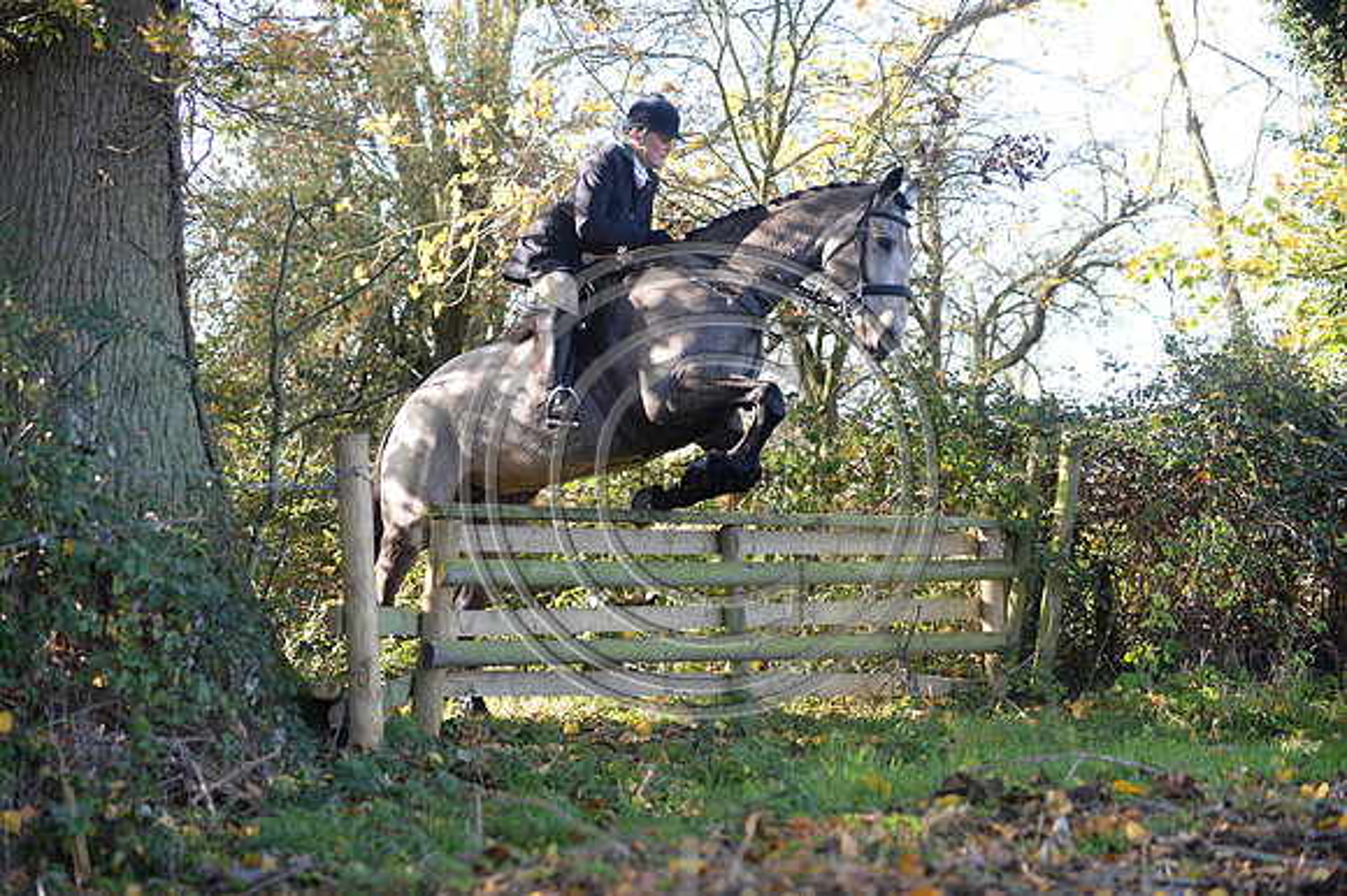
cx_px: 674
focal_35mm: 70
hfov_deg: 28.9
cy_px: 448
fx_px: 2618
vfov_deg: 19.4
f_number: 2.8
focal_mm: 70
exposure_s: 1/1000
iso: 1000
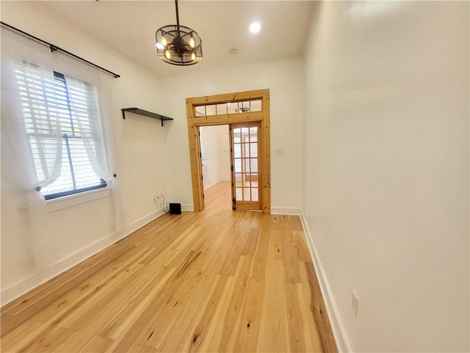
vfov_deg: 89.9
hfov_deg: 106.2
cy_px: 176
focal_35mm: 13
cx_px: 235
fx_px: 177
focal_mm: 1.74
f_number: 2.2
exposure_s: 1/60
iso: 160
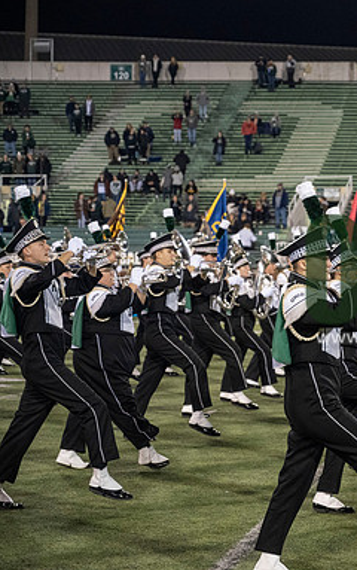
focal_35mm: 108
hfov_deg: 11.9
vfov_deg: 19.3
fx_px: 1678
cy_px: 285
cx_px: 418
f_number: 4
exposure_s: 1/500
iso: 2500
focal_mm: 70
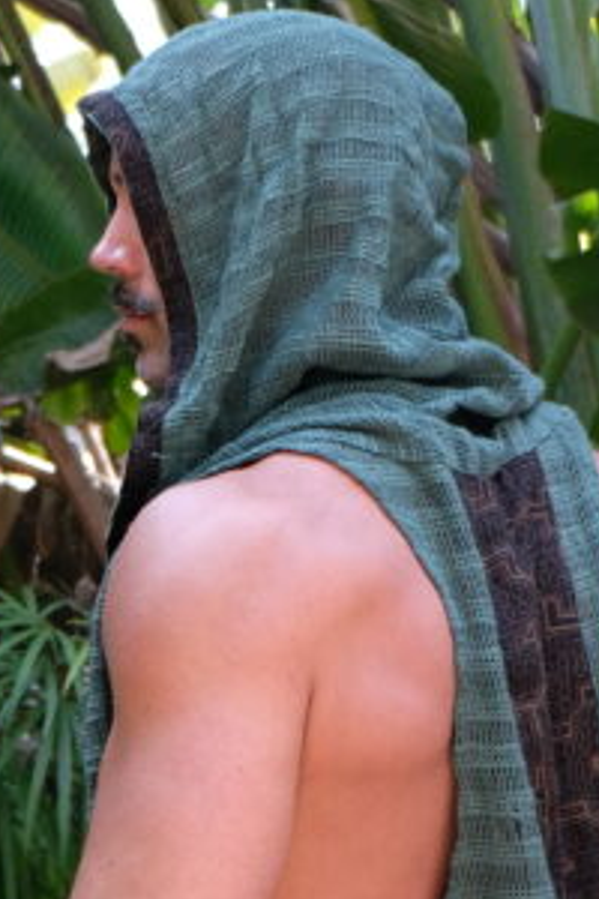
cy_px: 473
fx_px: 2895
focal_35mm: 116
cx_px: 386
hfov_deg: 11.8
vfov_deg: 17.6
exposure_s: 1/200
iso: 250
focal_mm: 19.6
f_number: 2.8
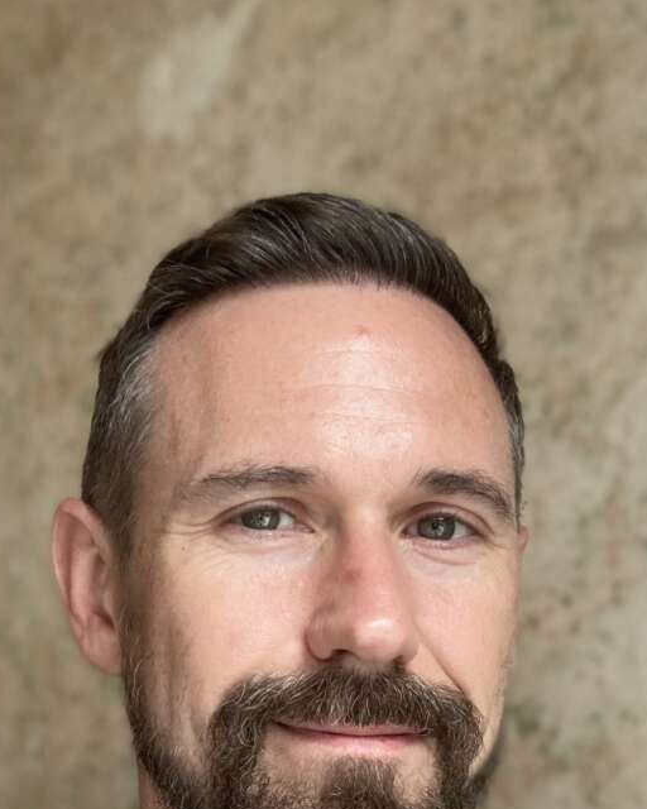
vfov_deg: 28.0
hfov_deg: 23.5
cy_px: 738
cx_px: 337
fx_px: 1556
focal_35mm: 65
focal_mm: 2.87
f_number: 2.2
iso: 64
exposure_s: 1/121
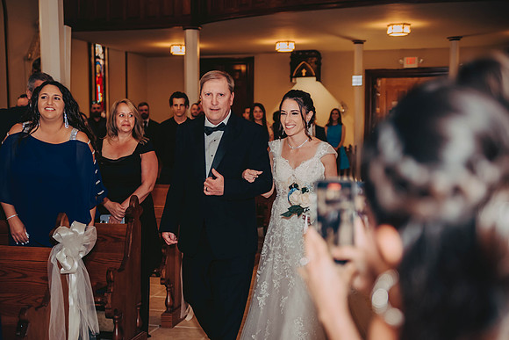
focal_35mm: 52
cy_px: 170
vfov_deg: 26.0
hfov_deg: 38.2
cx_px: 254
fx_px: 735
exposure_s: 1/100
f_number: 2.8
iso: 800
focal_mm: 52
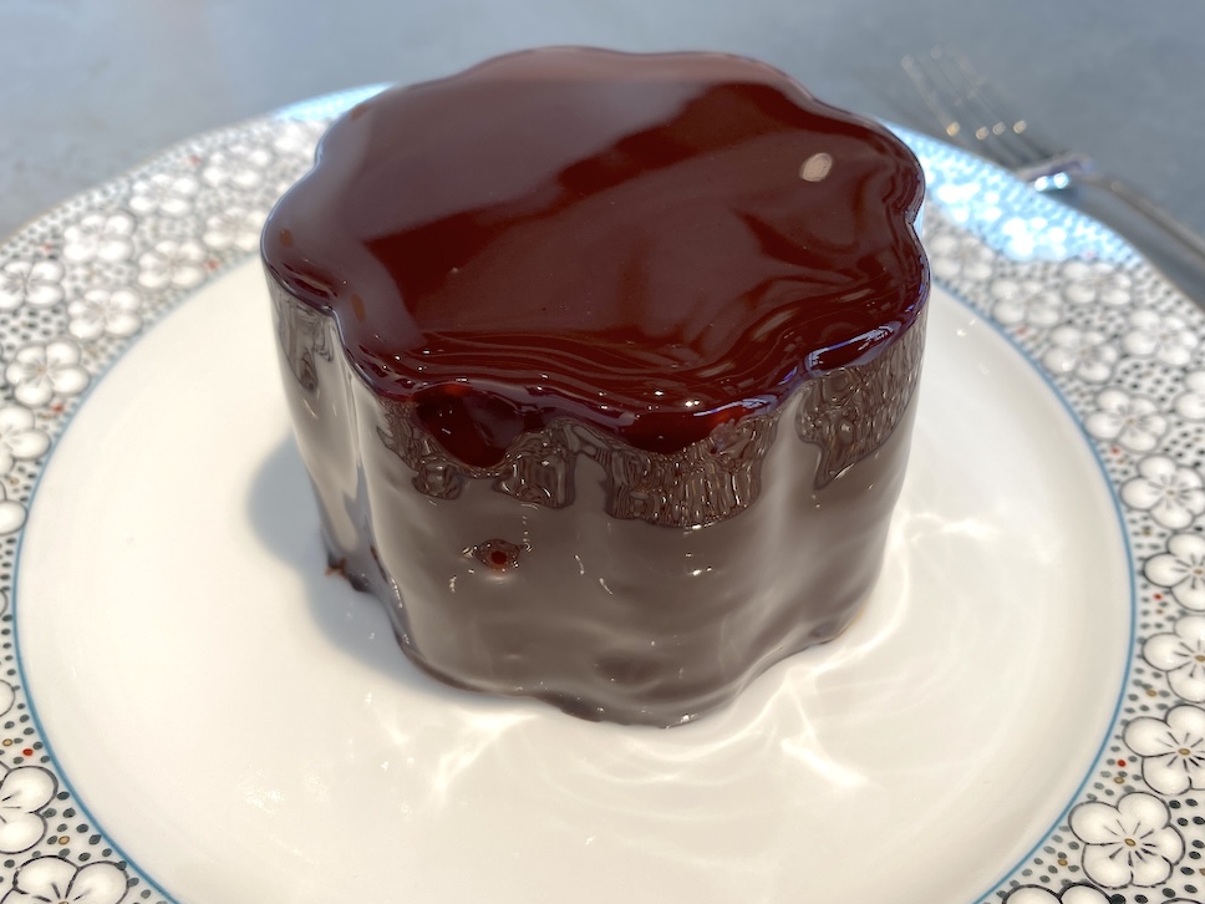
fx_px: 1079
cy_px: 432
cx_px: 644
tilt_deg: -45.4
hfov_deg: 58.3
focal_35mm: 31
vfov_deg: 45.4
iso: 32
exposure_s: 1/111
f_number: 1.8
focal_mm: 4.25
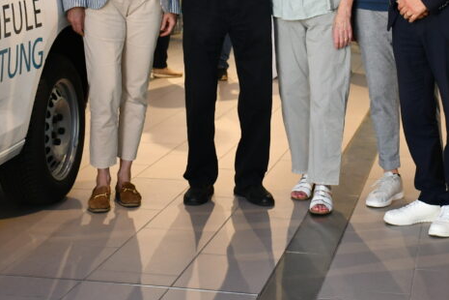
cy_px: 4
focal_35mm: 88
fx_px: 1097
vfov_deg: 15.3
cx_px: 307
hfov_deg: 23.0
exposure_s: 1/200
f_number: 4
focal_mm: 27
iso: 800
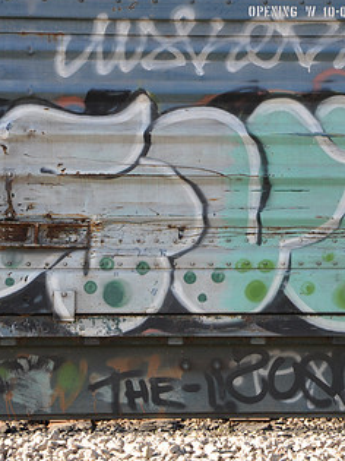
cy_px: 238
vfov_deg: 7.1
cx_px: 289
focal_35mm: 279
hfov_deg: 5.3
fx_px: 3709
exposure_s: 1/200
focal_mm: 105
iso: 200
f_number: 7.1
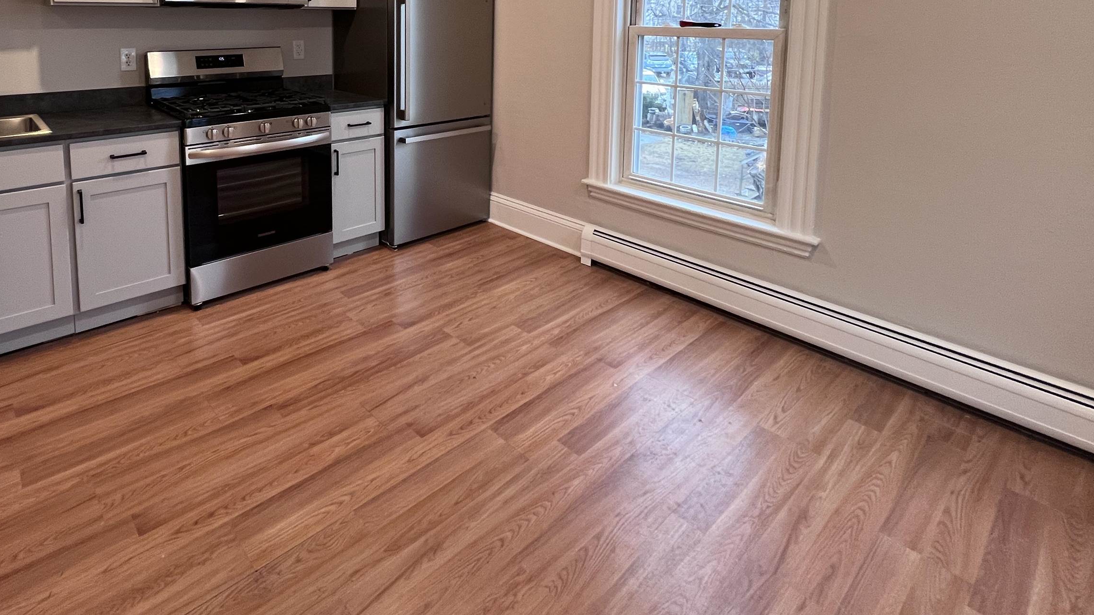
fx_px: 551
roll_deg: +0.9
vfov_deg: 52.2
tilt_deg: -6.1
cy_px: 75
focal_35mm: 19
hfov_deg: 88.2
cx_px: 425
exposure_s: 1/60
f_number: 1.8
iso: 160
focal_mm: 1.57
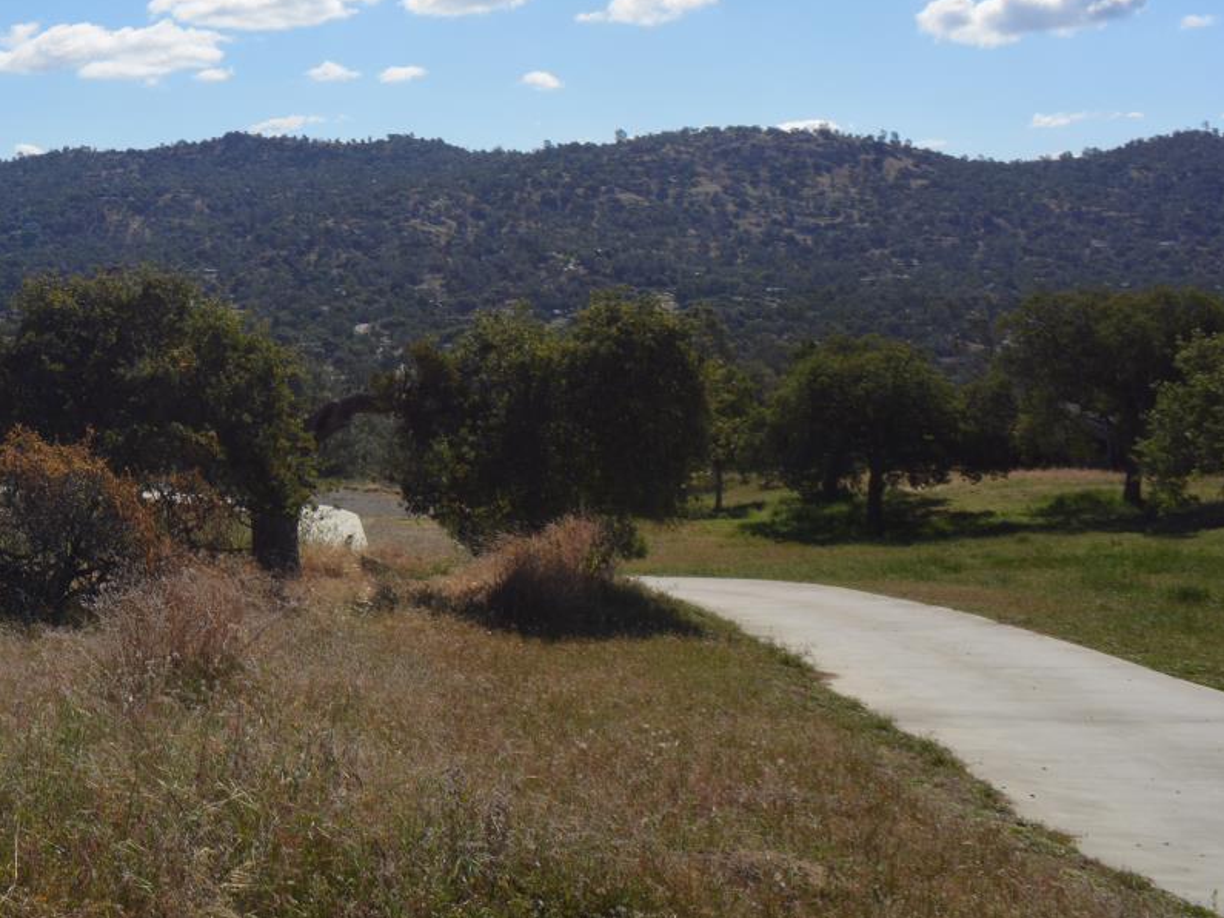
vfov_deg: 29.2
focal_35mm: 49
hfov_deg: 36.5
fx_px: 1732
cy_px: 217
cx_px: 119
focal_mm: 18
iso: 100
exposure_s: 1/200
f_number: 11
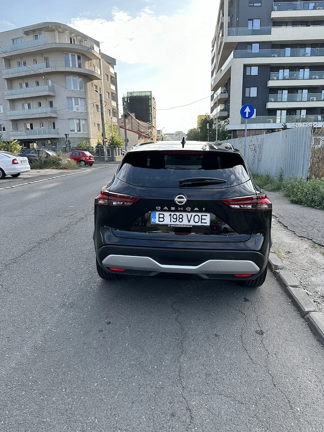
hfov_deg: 56.8
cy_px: 216
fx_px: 300
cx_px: 162
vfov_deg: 71.6
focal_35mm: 24
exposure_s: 1/989
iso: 80
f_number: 1.78
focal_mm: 6.86
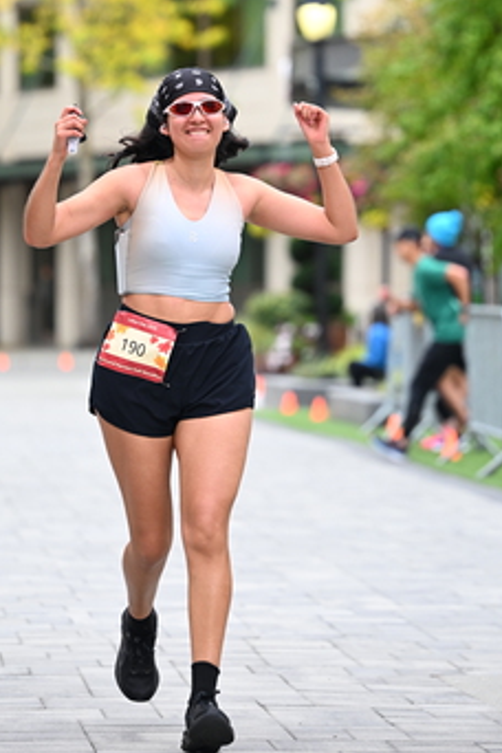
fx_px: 4539
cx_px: 197
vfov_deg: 9.5
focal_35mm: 217
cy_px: 251
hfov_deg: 6.3
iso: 640
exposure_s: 1/1600
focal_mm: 135
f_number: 2.8
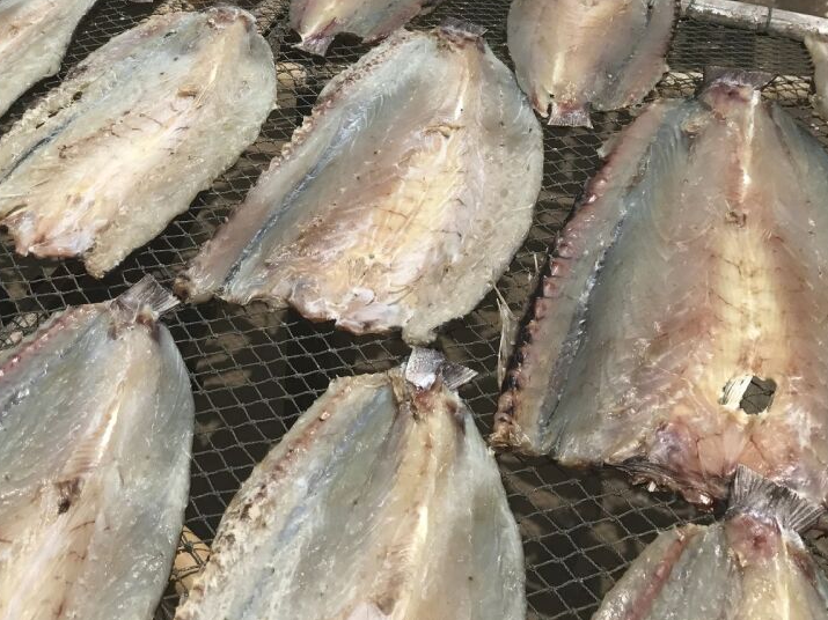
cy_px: 102
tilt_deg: -31.7
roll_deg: +5.8
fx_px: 1124
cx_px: 327
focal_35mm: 47
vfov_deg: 30.0
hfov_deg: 40.2
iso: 20
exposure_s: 1/6410
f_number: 1.8
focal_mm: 3.99
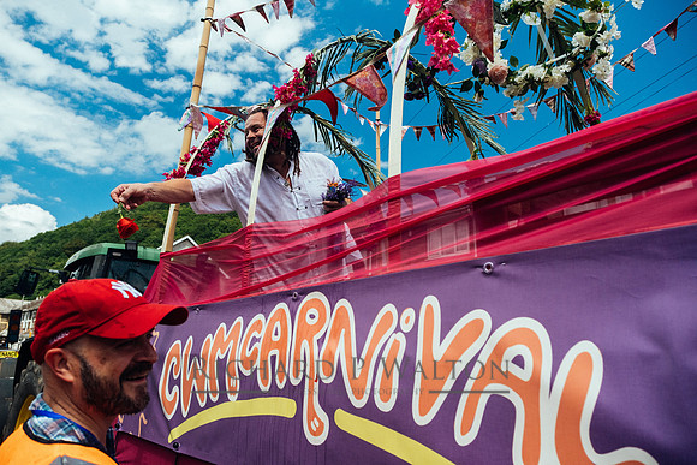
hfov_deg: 73.7
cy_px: 232
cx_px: 348
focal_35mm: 24
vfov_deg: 53.2
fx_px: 465
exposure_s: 1/2500
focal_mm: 16
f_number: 3.2
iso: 400
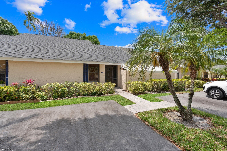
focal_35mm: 17
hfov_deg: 93.3
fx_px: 107
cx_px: 114
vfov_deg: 70.4
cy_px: 76
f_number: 11
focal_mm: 17
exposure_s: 1/60
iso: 200
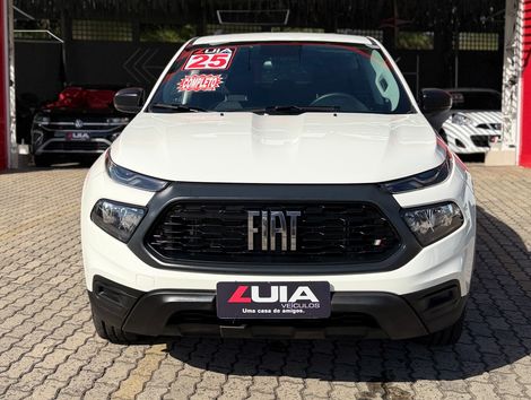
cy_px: 200
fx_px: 369
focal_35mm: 24
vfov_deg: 56.9
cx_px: 266
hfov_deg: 71.5
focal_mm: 6.76
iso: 80
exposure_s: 1/7353
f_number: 1.78
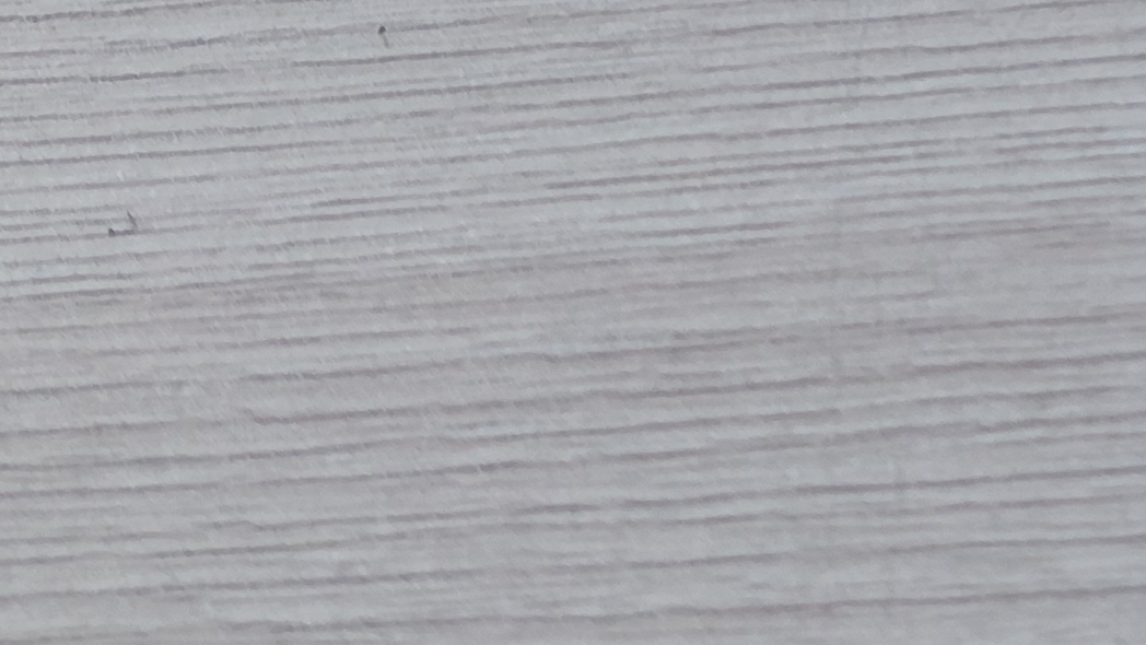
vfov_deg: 10.5
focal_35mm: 106
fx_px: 3222
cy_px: -626
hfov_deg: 18.4
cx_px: 1592
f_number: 1.8
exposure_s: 1/50.1
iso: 200
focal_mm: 4.69
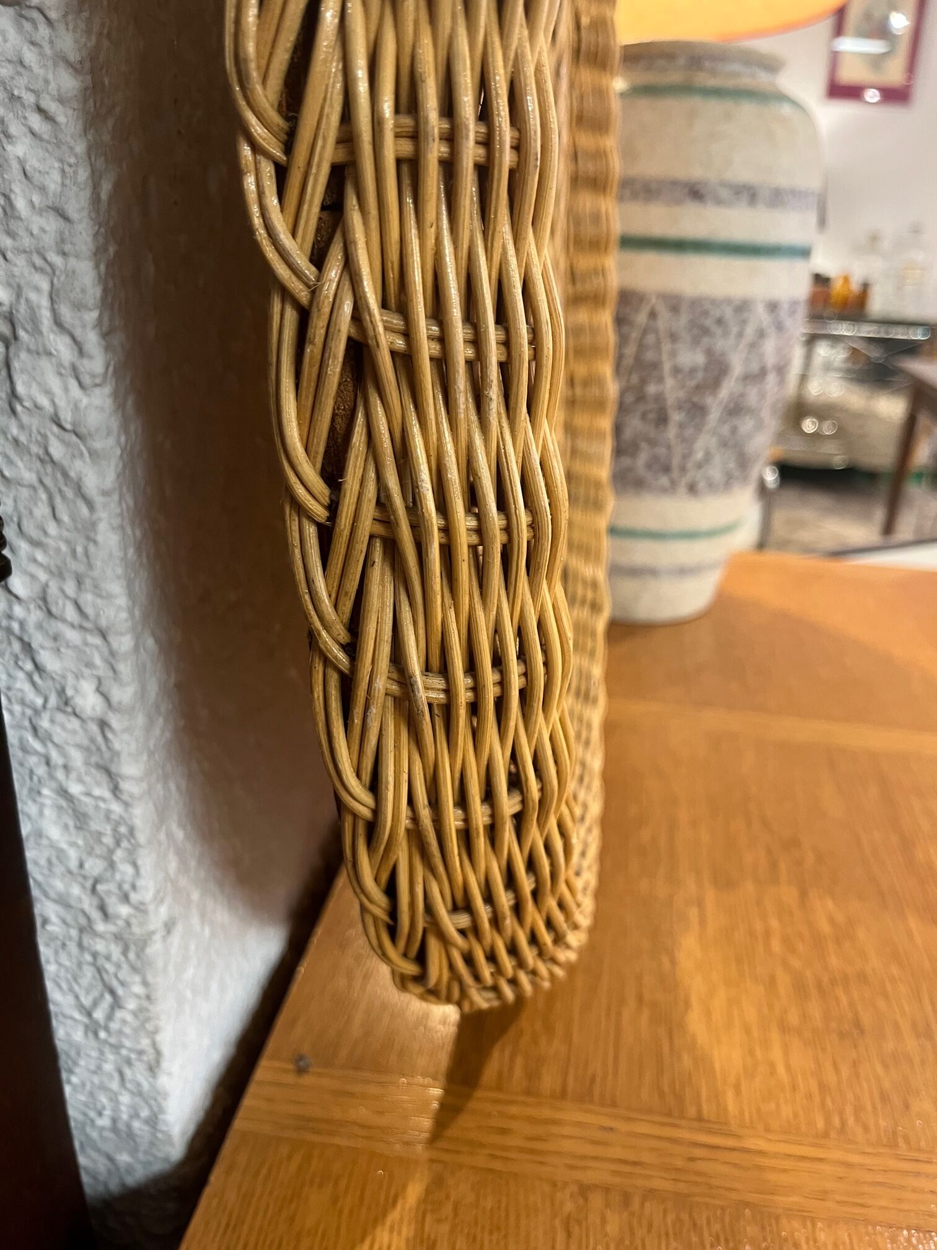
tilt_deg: -24.4
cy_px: 625
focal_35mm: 26
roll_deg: -4.0
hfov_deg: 53.1
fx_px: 938
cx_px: 468
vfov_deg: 67.3
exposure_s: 1/50
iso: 250
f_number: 1.6
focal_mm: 5.1
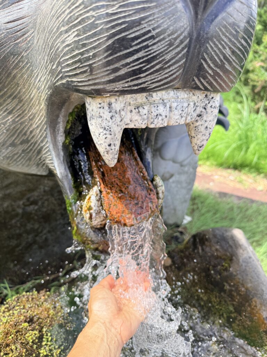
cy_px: 178
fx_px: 247
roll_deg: -5.6
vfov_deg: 71.6
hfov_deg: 56.8
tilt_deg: -30.7
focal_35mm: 24
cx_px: 134
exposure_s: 1/660
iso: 100
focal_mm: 6.76
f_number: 1.78
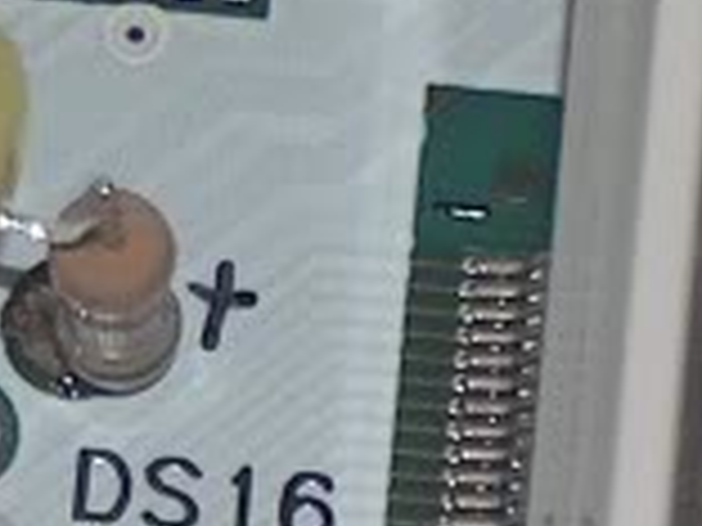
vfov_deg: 1.7
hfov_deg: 2.2
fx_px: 18110
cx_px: -952
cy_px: 611
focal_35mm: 893
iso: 100
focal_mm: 27.85
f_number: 3
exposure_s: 1/180
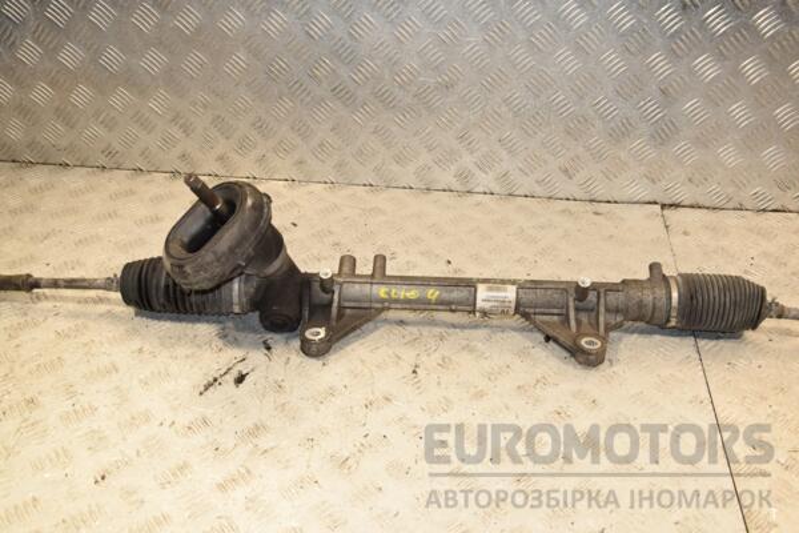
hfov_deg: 53.1
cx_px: 400
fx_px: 799
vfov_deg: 36.9
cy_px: 266
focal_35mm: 36
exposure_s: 1/200
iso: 800
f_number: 7.1
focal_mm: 24
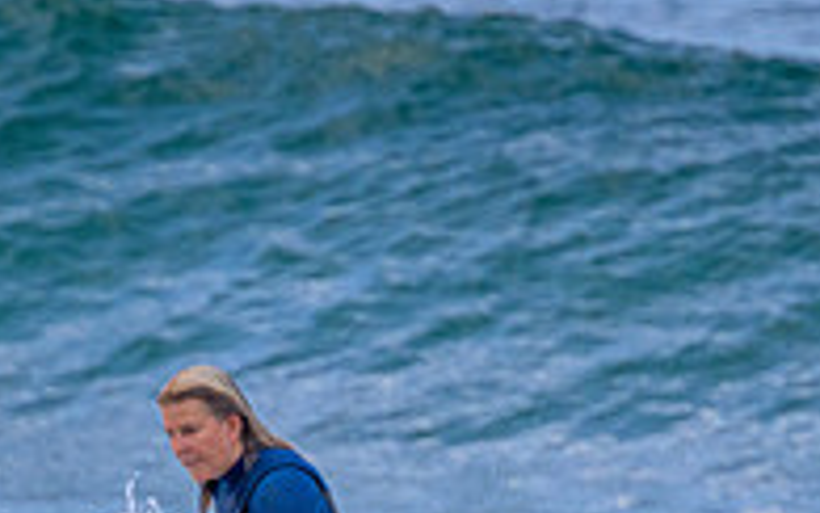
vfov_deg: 0.5
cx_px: 357
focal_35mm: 2423
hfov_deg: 0.9
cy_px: 776
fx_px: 54164
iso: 1800
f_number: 11
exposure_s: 1/2000
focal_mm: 800
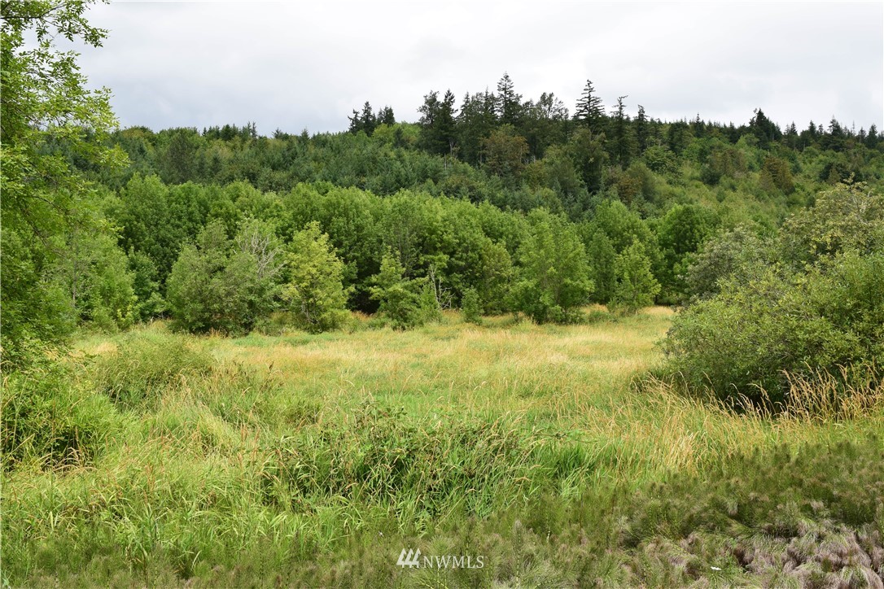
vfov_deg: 34.2
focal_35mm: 39
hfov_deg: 49.6
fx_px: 958
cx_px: 442
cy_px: 294
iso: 400
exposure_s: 1/500
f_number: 11
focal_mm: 26
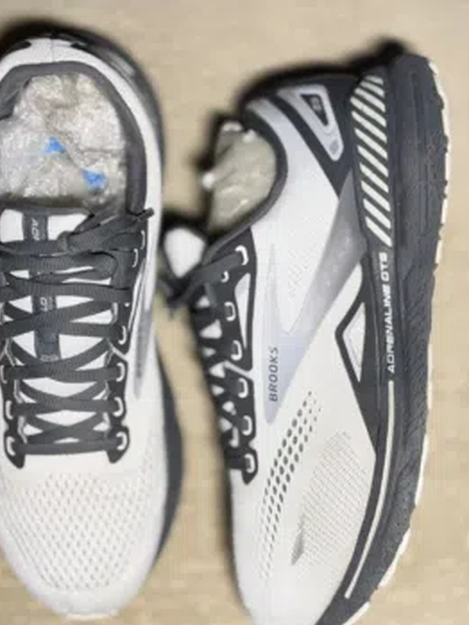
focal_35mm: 55
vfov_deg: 34.9
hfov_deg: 26.6
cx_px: 206
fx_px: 993
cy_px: 337
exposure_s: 1/216
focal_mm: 6.76
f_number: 1.78
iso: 50
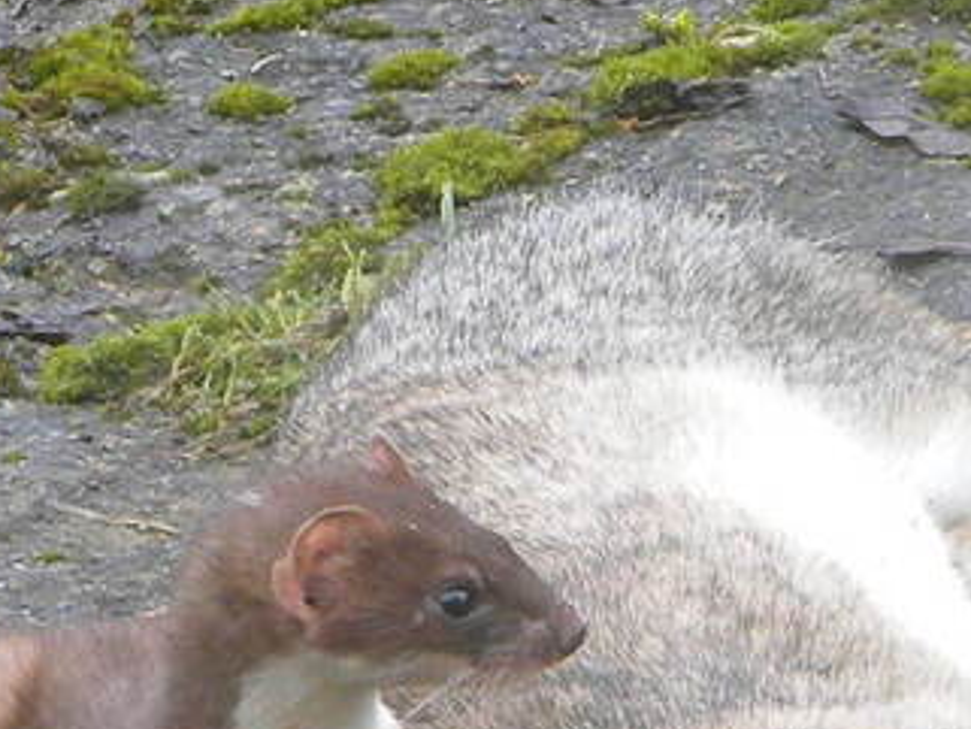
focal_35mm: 486
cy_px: 965
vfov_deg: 3.1
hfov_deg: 4.1
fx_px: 13638
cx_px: 457
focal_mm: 28.3
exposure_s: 1/59.7
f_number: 5
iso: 130
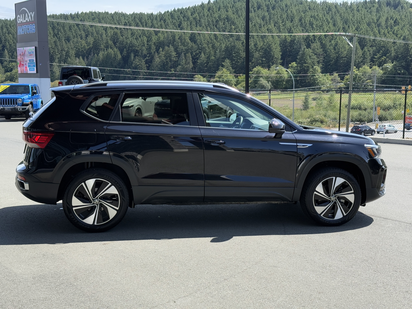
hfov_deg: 39.7
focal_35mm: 48
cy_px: 154
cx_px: 206
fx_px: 571
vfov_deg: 30.3
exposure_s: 1/2208
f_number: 1.78
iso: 100
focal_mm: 6.76
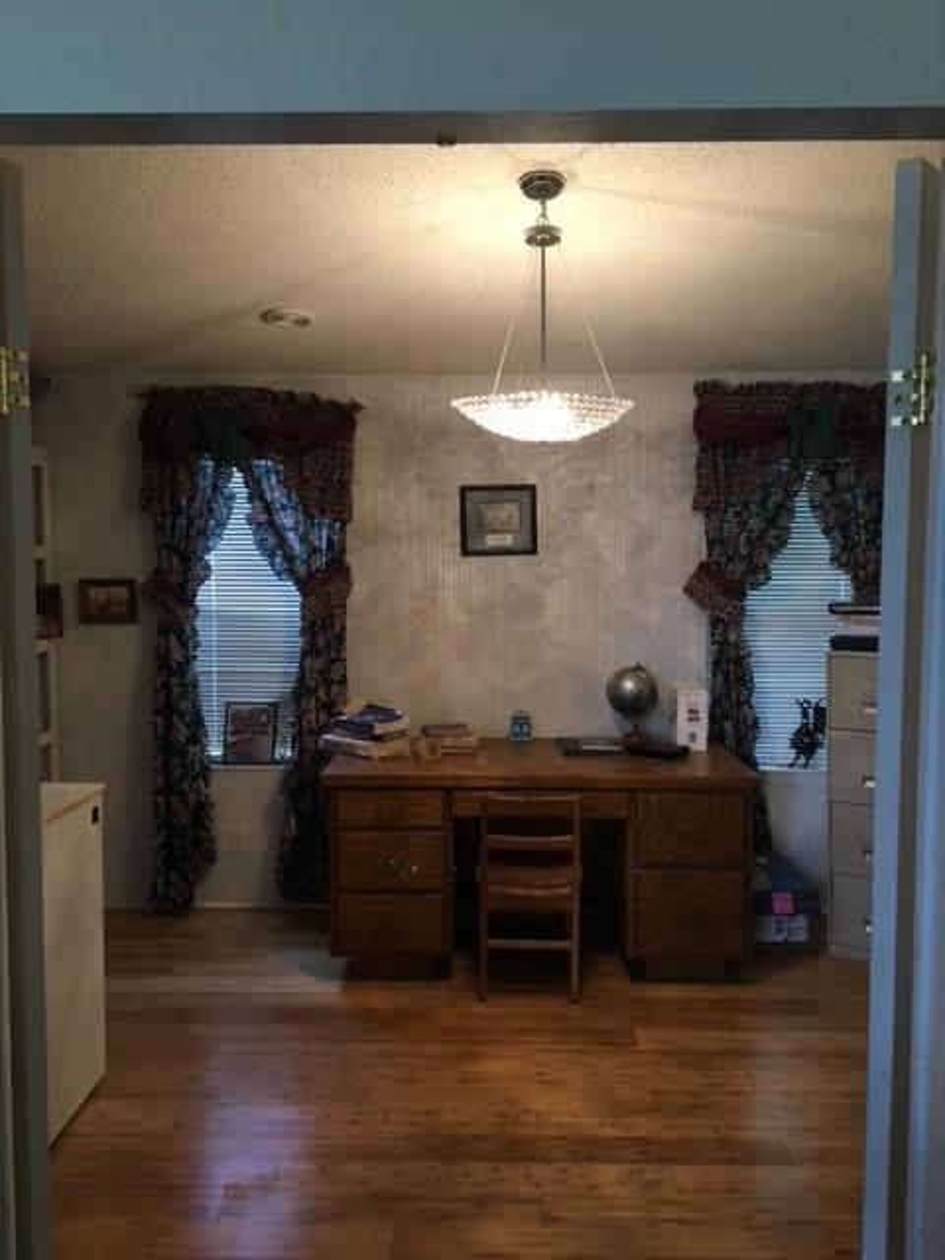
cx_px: 472
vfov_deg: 61.7
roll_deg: -0.4
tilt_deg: -3.1
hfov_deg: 48.2
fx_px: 1056
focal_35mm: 29
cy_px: 630
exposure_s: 1/30
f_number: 2.2
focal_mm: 4.15
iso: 40
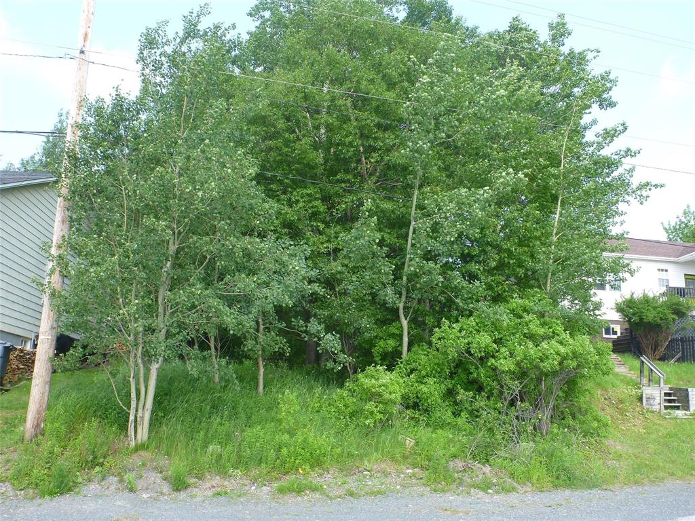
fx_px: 622
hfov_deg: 58.4
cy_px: 260
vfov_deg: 45.4
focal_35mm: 31
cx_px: 348
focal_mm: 5.5
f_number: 3.5
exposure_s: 1/160
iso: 100
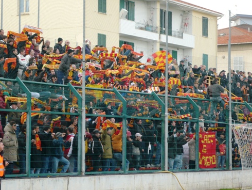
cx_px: 119
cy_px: 85
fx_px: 940
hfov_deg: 15.3
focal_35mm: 129
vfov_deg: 11.5
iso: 160
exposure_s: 1/30
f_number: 4.9
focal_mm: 17
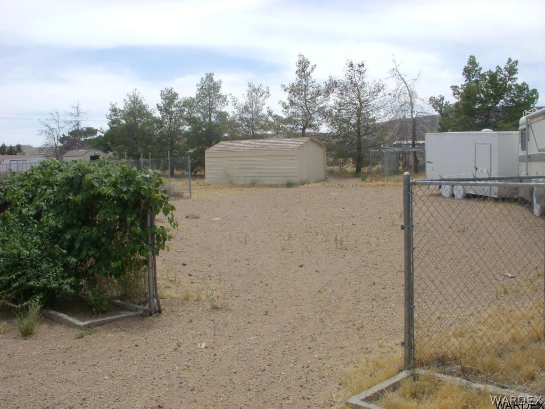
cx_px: 272
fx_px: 598
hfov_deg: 49.0
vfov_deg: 37.7
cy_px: 204
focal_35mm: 38
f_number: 6.6
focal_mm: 6.3
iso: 100
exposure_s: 1/250
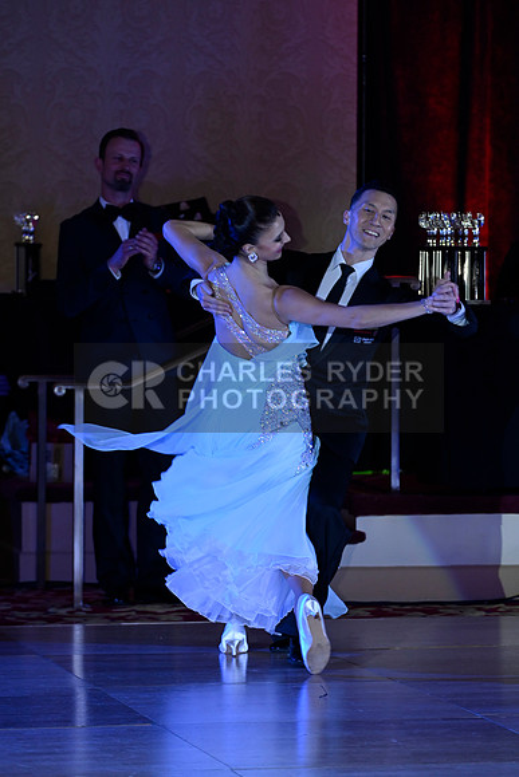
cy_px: 388
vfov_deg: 10.5
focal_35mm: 195
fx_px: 4214
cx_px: 260
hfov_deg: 7.0
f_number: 4
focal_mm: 195
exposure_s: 1/200
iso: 1600
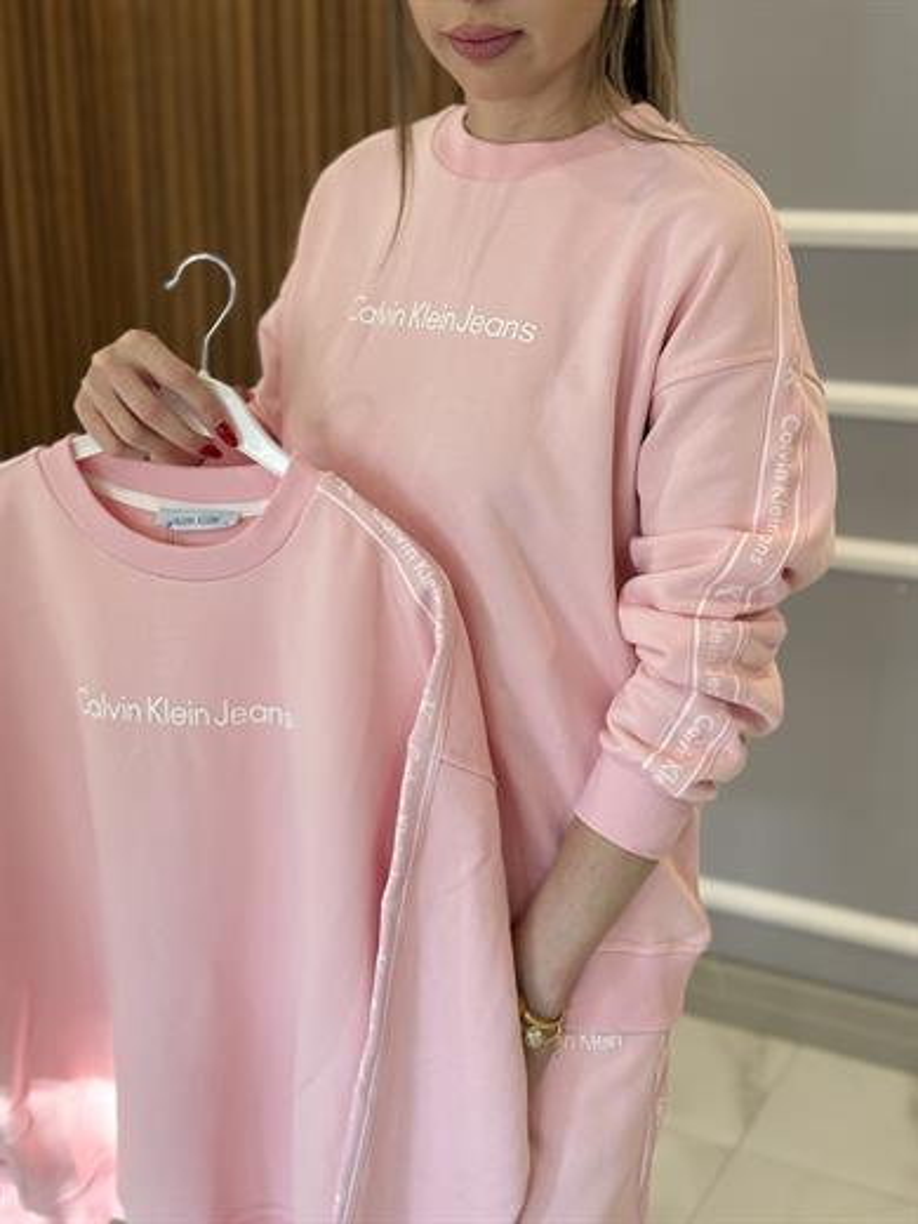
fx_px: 1697
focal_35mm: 48
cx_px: 459
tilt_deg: -16.9
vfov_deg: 39.7
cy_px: 612
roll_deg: -0.5
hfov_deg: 30.3
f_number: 1.78
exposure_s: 1/152
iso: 160
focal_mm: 6.76
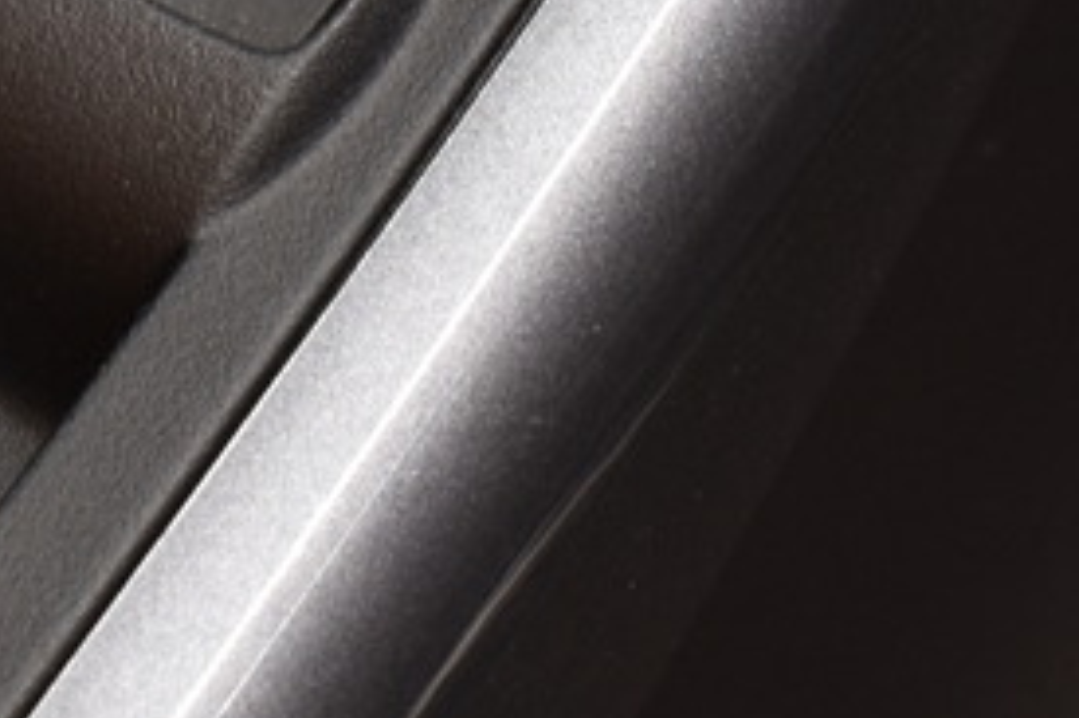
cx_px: -263
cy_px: -149
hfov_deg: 5.5
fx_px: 11113
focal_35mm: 371
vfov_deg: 3.7
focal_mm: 42
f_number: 8
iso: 320
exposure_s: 1/8
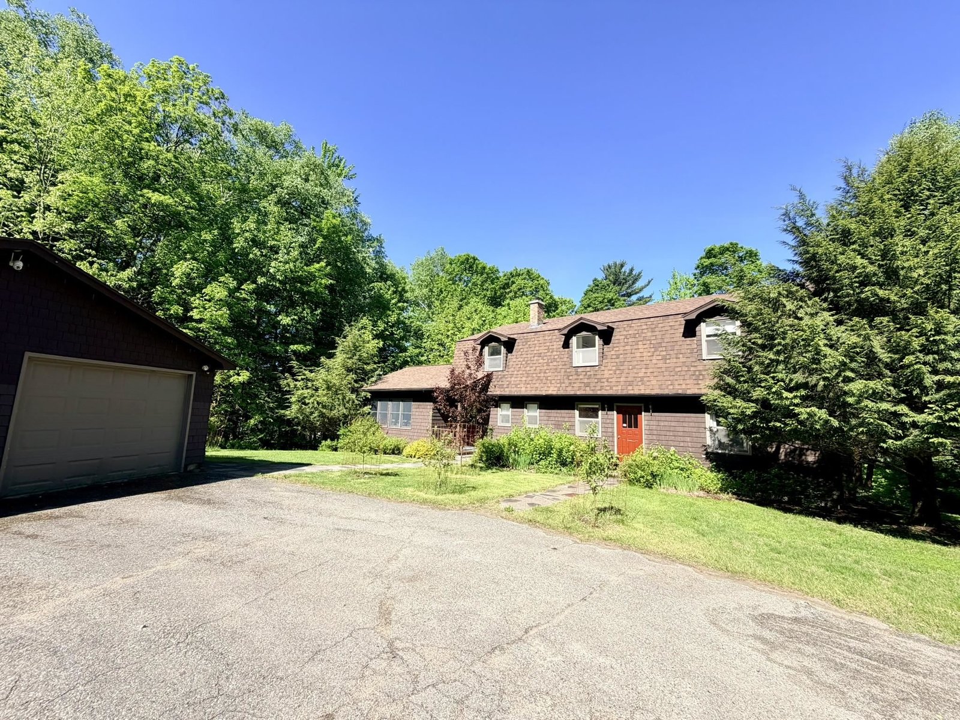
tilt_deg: +8.5
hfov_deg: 102.1
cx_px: 480
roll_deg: -1.7
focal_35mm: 14
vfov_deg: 85.7
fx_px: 388
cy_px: 360
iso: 40
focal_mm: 2.22
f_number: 2.2
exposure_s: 1/770
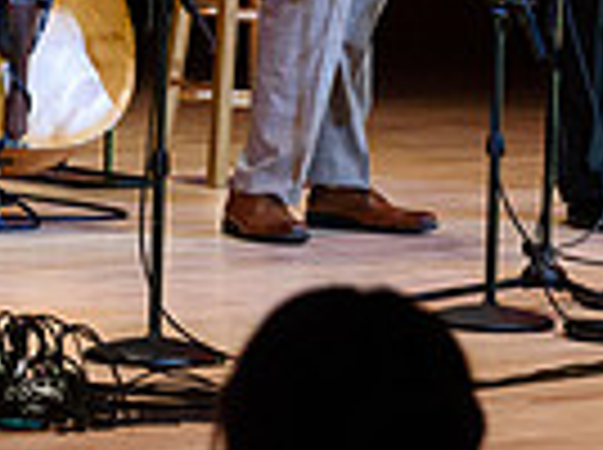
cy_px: -470
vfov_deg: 4.9
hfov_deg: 6.6
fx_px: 5199
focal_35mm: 299
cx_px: 45
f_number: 5
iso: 2500
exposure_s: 1/640
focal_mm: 62
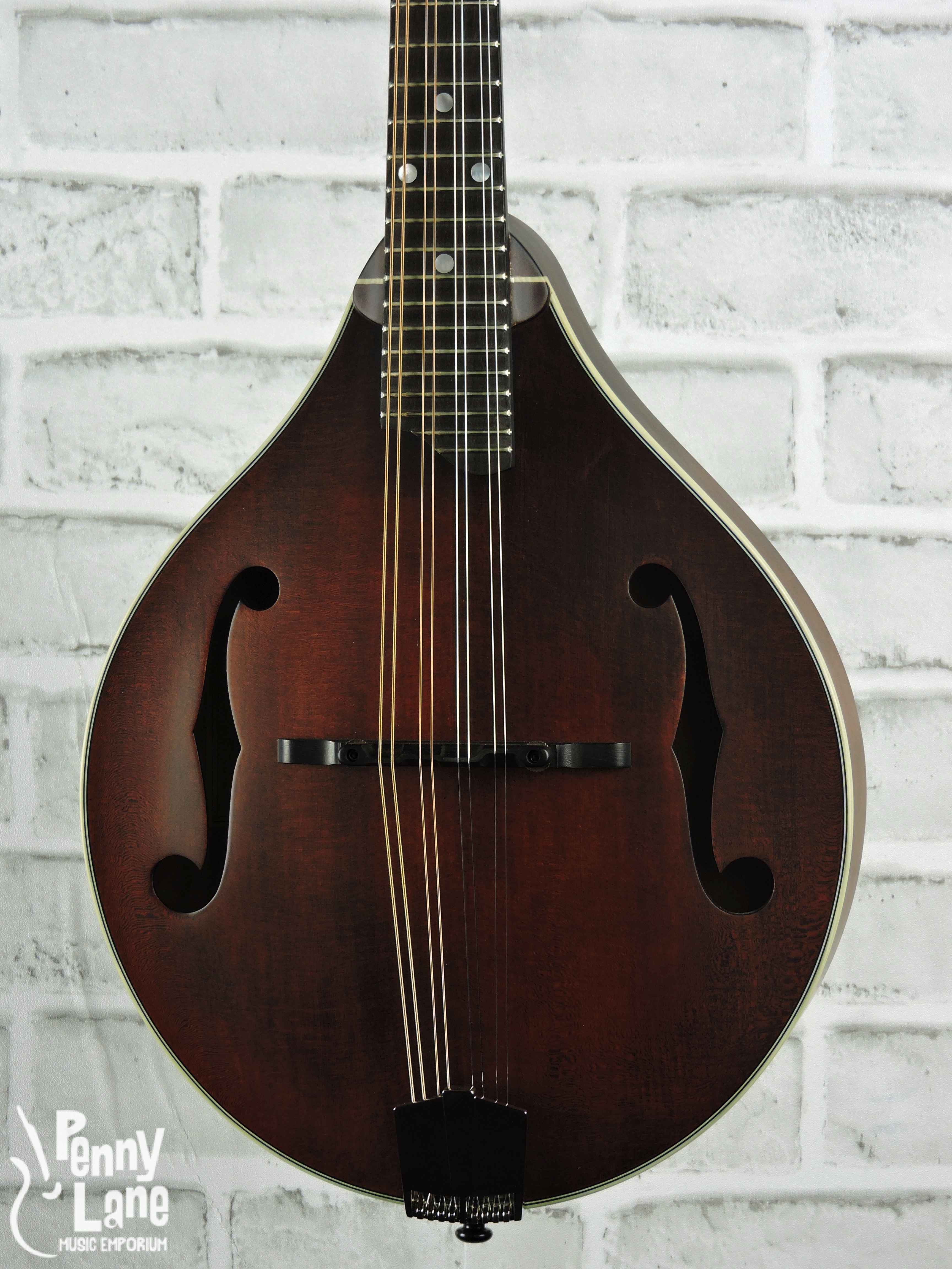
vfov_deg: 13.2
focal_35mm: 150
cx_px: 476
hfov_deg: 9.9
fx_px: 5500
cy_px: 634
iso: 100
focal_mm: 26.9
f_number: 5.2
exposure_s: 1/6
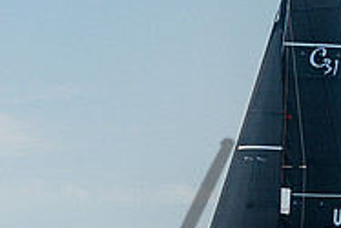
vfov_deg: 3.2
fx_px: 4029
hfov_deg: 4.8
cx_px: 222
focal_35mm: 425
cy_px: 359
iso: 400
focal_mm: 130
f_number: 7.1
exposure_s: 1/3200
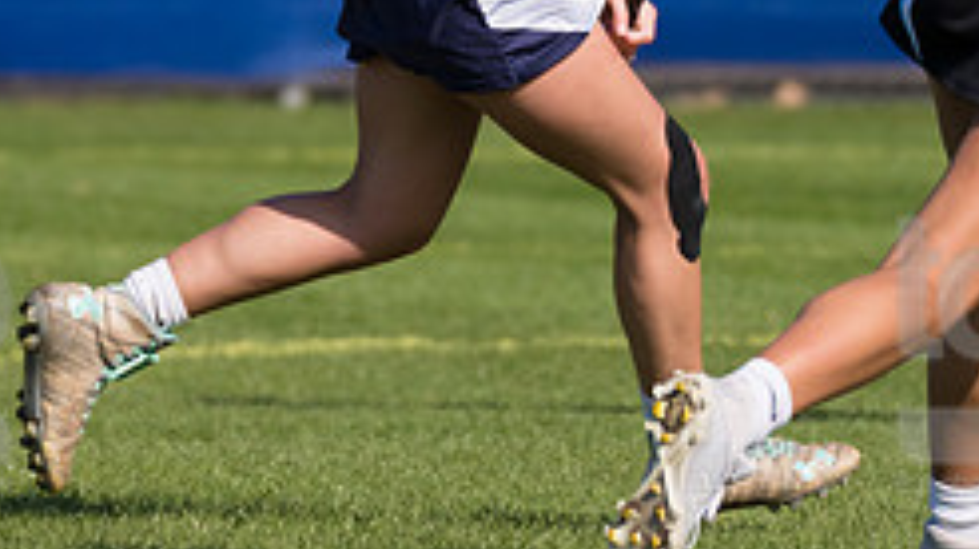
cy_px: -199
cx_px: 454
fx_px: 29808
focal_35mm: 1149
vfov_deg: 1.1
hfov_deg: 1.9
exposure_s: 1/2000
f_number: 5.6
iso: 320
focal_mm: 310
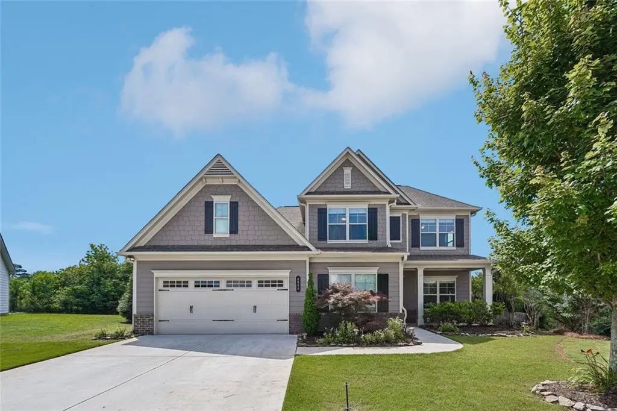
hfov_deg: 96.8
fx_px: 274
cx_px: 308
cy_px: 206
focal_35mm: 16
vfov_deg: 73.7
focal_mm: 16
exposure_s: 1/2000
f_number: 5.6
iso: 400
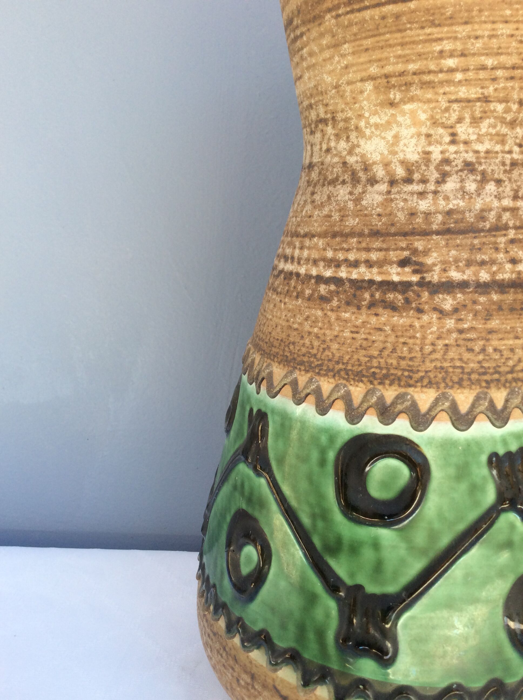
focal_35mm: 32
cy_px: 350
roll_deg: -0.6
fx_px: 646
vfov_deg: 56.9
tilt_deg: -10.1
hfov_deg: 44.1
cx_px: 262
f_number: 2.4
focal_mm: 3.3
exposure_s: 1/202
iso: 32
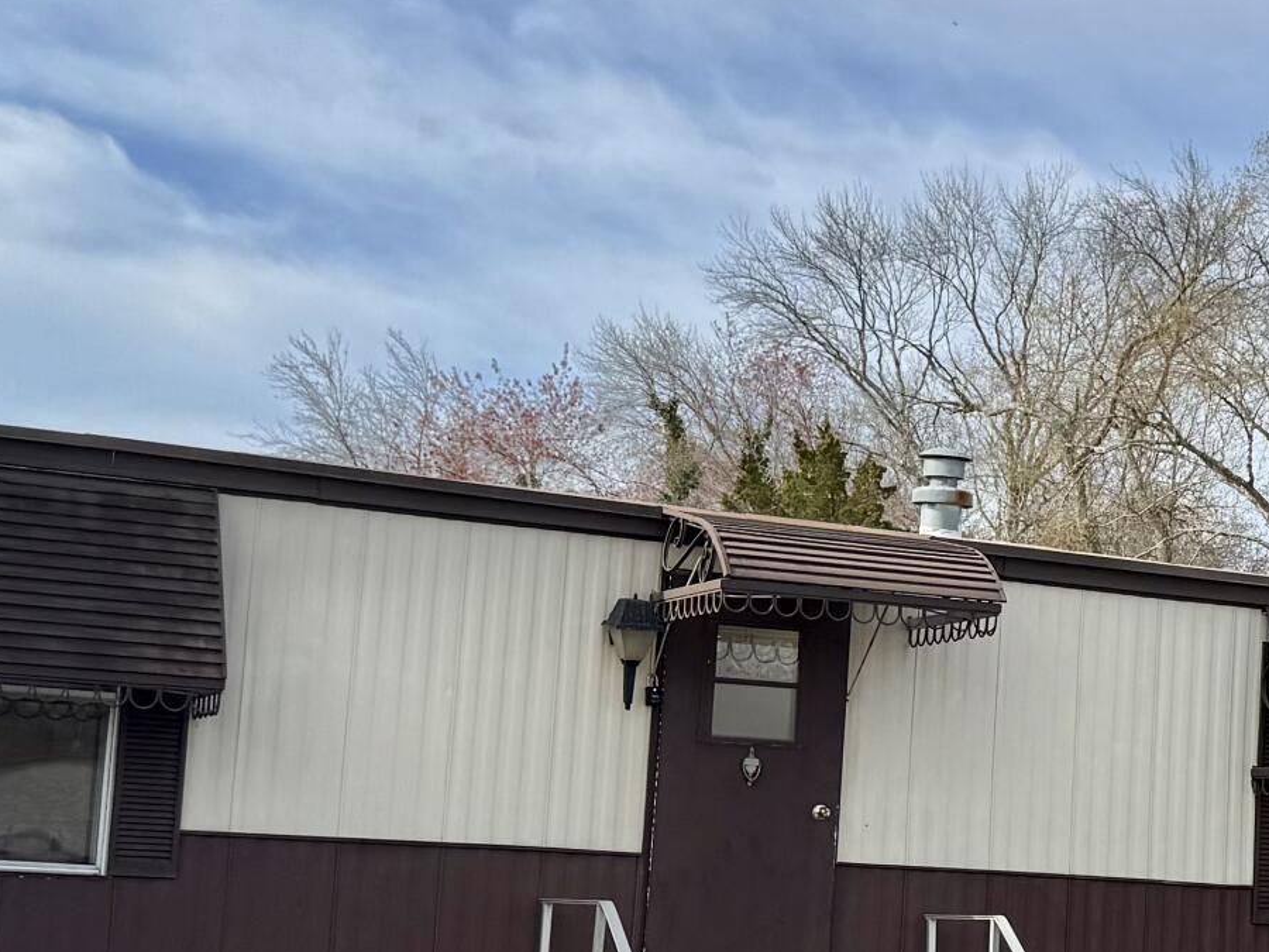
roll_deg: -3.0
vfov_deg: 18.4
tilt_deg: +5.5
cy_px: 629
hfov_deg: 23.4
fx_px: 2933
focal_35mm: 80
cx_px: 1272
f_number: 1.78
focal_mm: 6.76
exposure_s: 1/4975
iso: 80
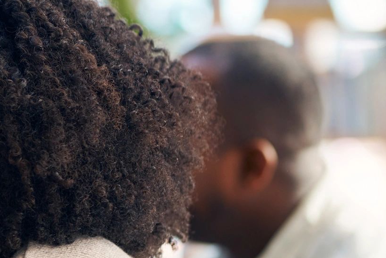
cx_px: -175
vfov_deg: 5.1
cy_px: 203
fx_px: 2864
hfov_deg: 7.6
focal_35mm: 267
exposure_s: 1/250
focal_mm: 85
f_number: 2.2
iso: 200
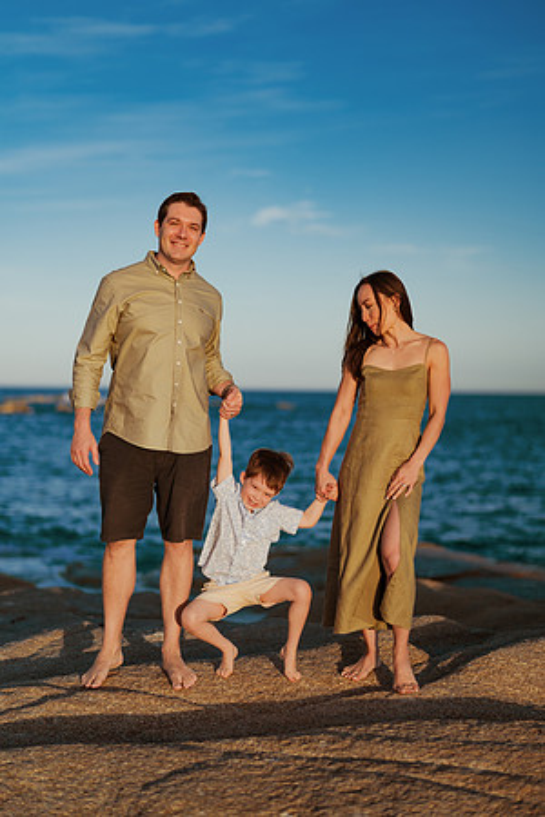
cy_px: 408
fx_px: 1317
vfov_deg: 34.5
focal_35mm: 58
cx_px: 272
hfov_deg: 23.4
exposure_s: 1/5000
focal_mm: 58
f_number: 1.8
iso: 100
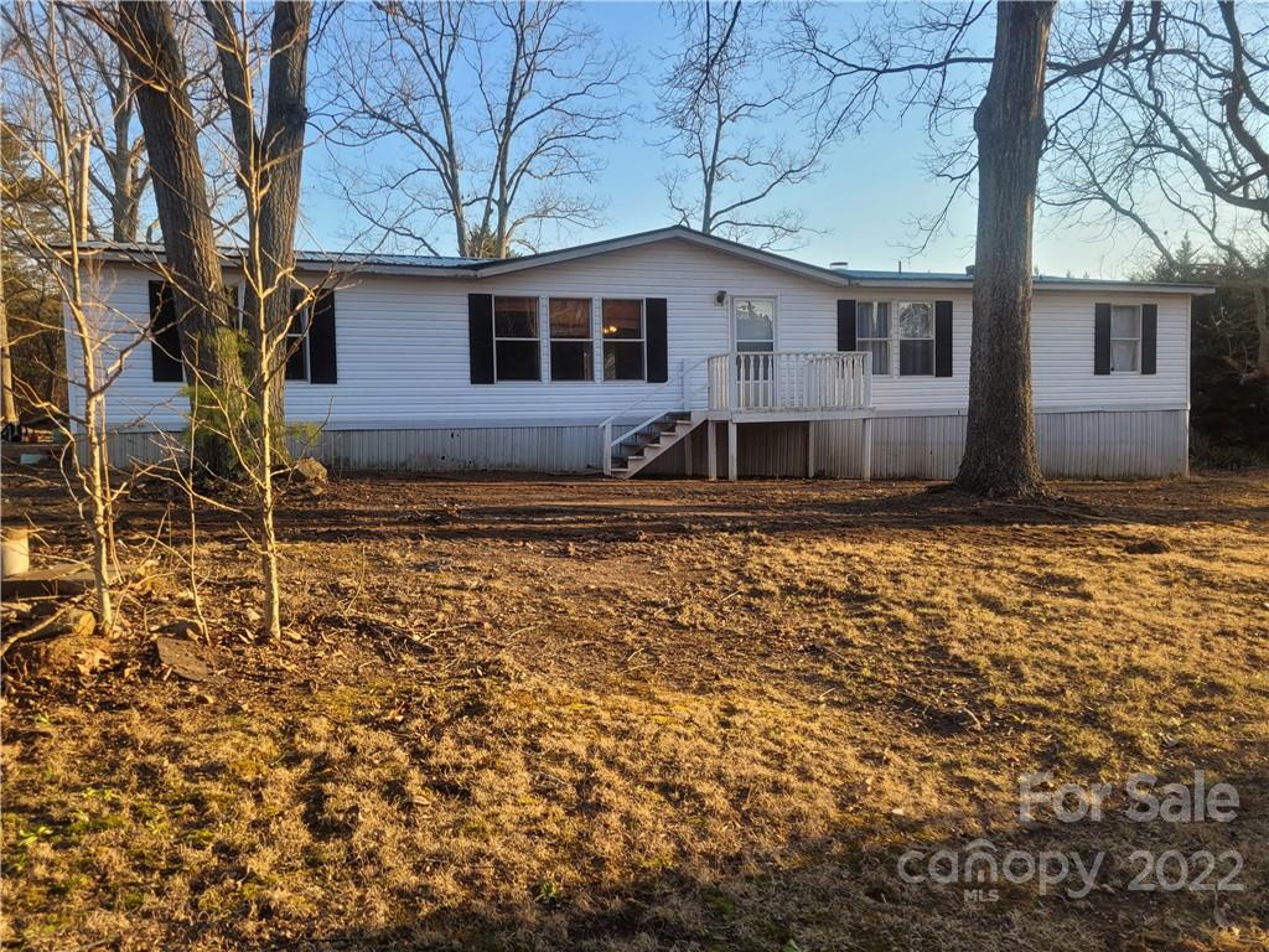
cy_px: 476
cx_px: 634
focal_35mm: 26
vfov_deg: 53.1
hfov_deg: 67.3
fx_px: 953
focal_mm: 5.4
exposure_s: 1/763
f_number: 1.8
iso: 40
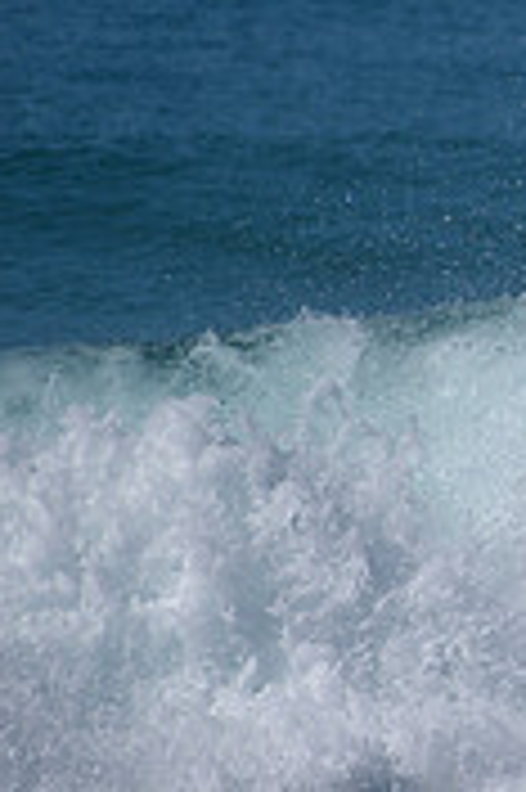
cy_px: 475
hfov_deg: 0.8
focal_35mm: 1647
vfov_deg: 1.3
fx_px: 36165
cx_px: 1259
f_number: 5.6
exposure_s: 1/2000
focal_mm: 500
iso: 140
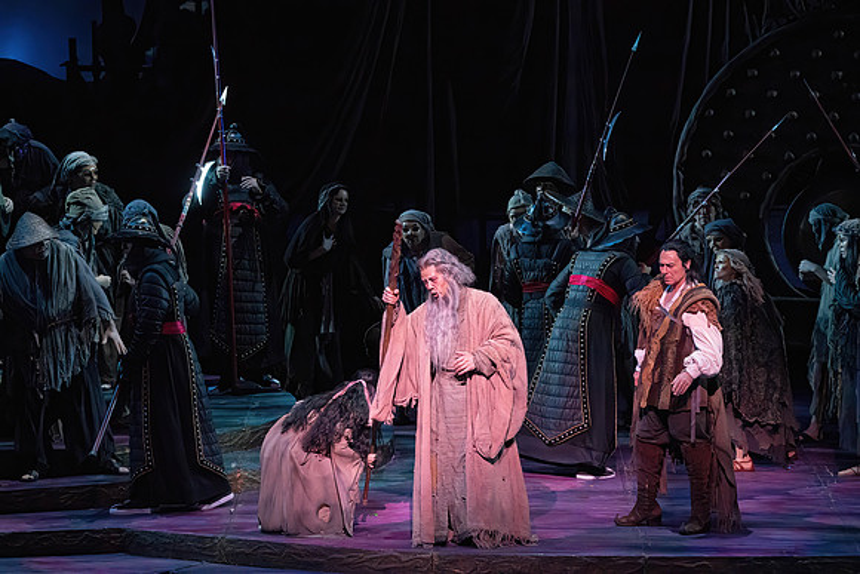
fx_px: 4205
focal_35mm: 176
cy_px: 287
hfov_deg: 11.7
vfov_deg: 7.8
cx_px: 430
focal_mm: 176
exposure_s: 1/320
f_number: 10
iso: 20000
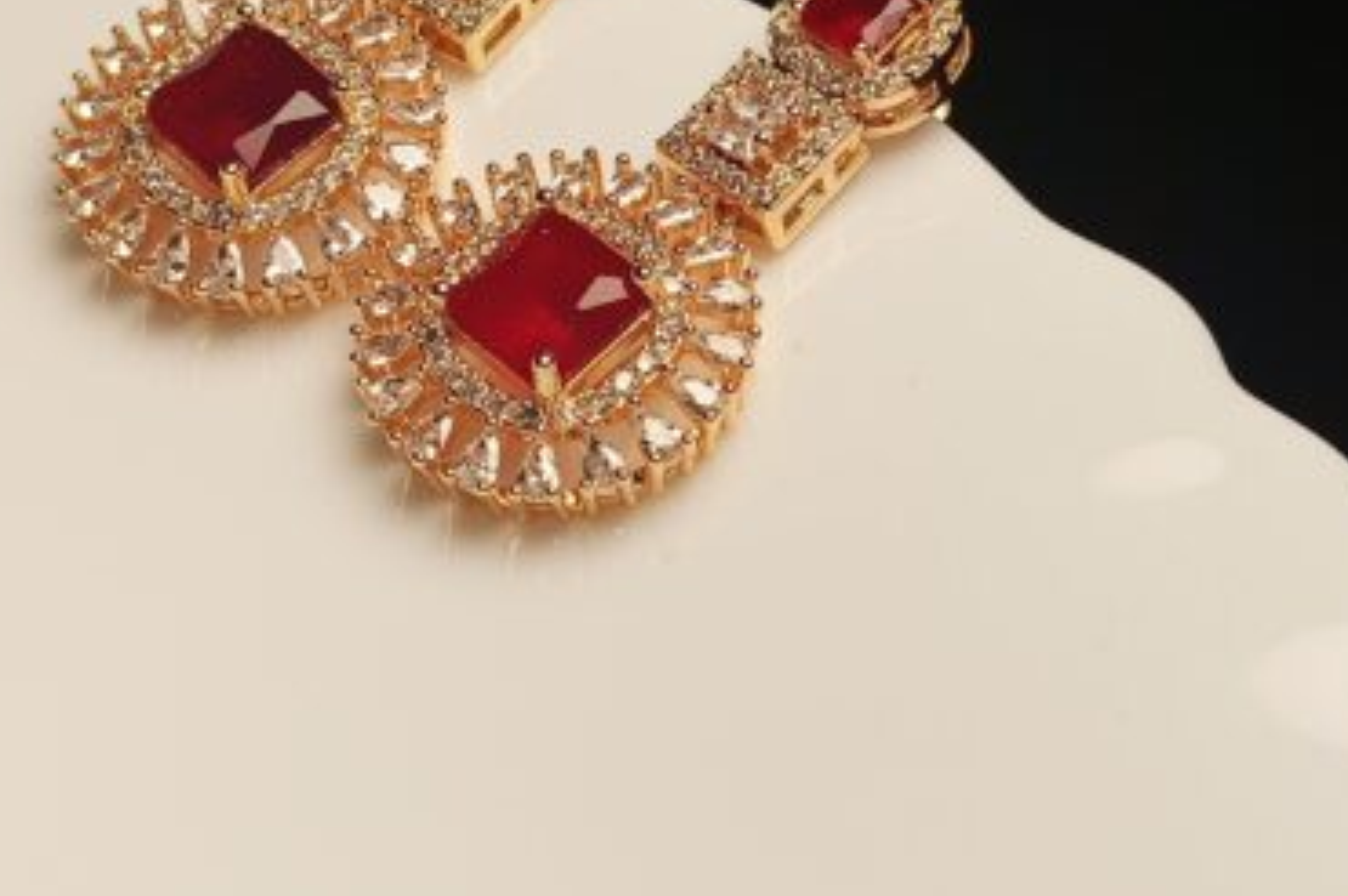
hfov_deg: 25.7
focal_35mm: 79
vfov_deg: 17.0
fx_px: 2955
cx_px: 608
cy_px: 122
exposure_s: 1/171
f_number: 1.8
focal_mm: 3.98
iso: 50
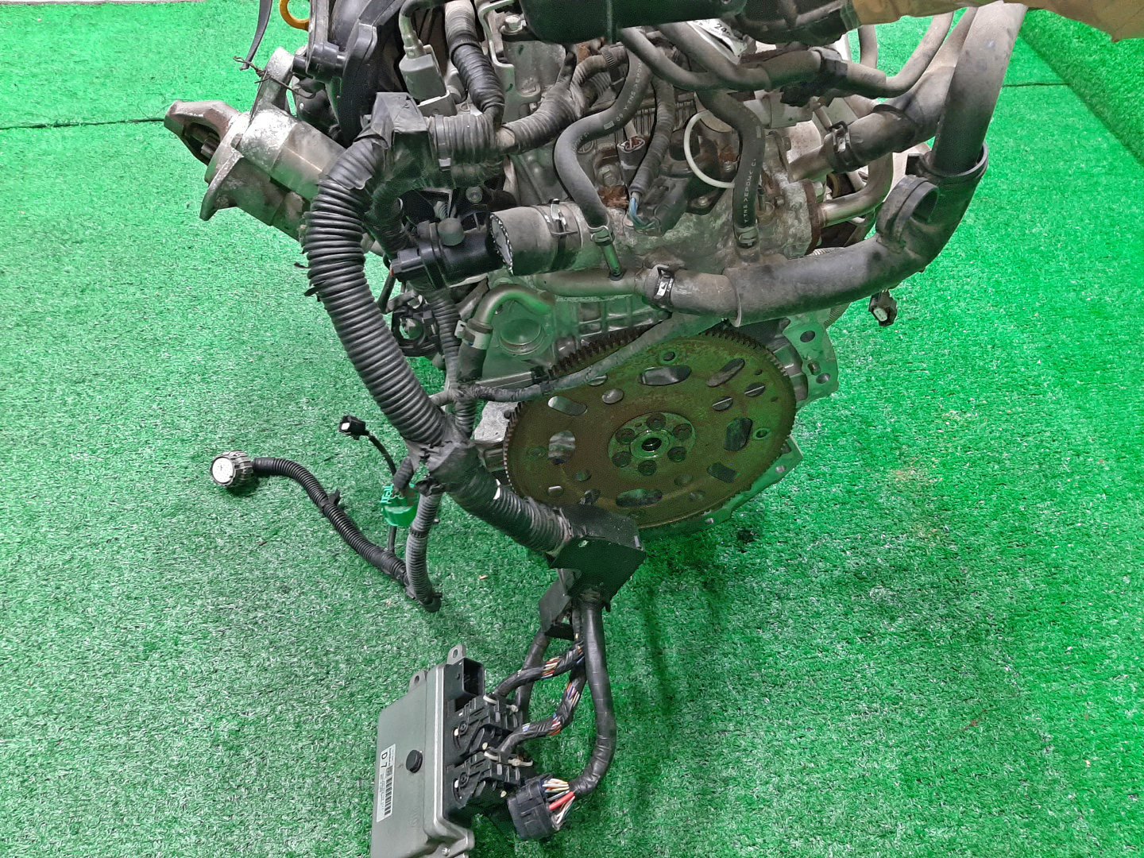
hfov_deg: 67.3
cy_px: 429
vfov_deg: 53.1
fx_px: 859
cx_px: 572
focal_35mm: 26
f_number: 1.7
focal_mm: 3.93
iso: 191
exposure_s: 1/33
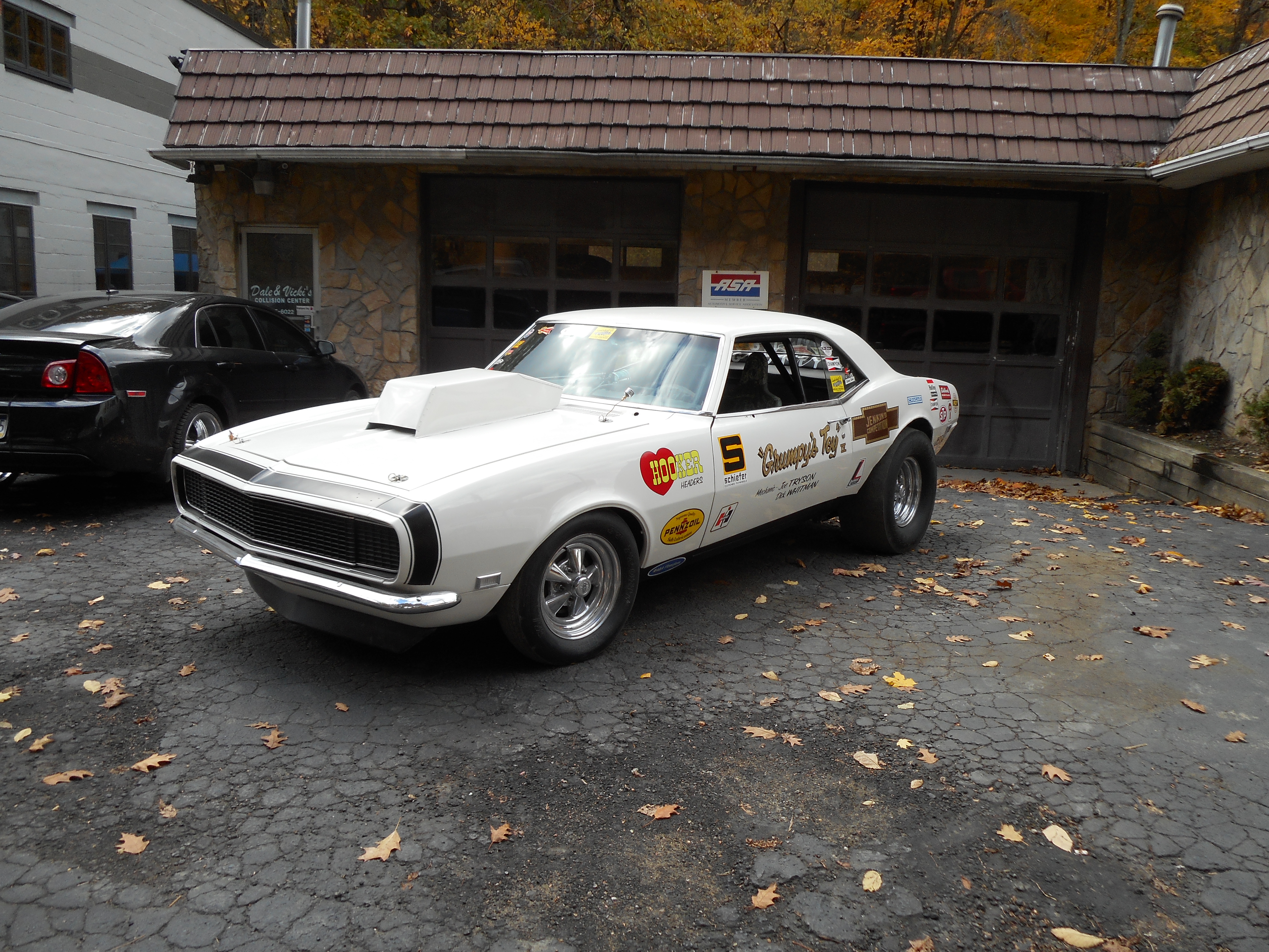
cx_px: 634
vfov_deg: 48.2
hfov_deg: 61.7
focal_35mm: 29
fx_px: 1063
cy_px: 476
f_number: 4
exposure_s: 1/160
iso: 80
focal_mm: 5.2
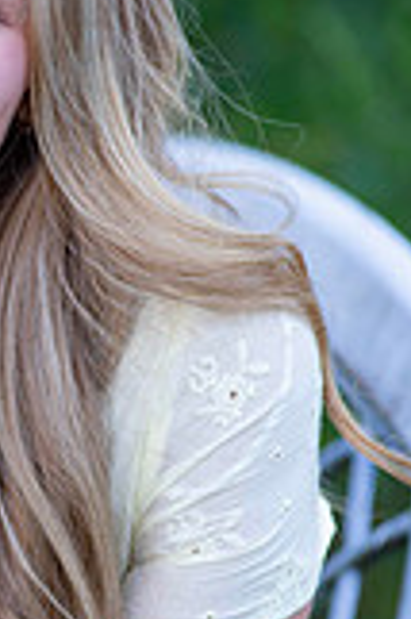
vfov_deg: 4.8
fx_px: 7431
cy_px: 434
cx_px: -138
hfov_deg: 3.2
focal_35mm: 433
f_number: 4
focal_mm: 155
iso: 160
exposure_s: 1/125
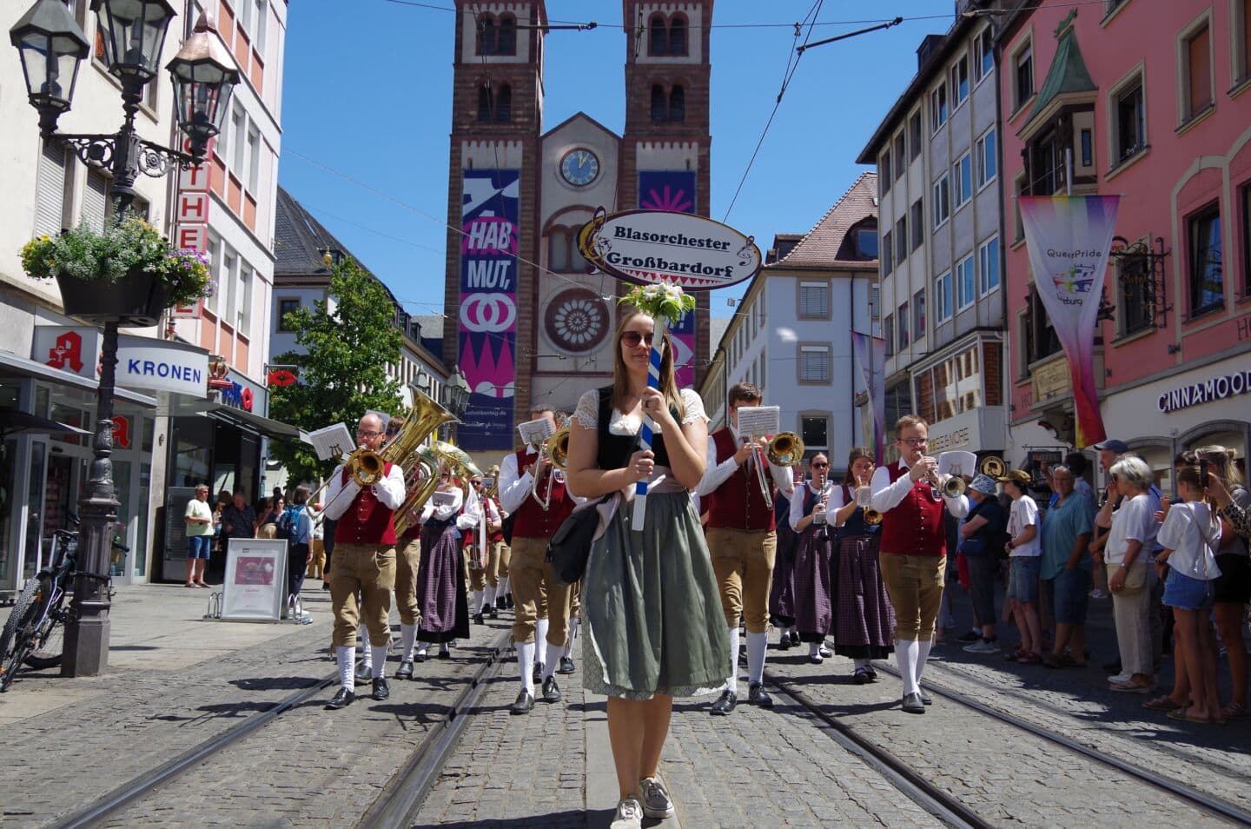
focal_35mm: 36
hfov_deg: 53.2
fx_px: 1249
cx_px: 626
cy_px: 414
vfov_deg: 36.7
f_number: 7.1
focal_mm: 24
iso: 100
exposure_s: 1/320
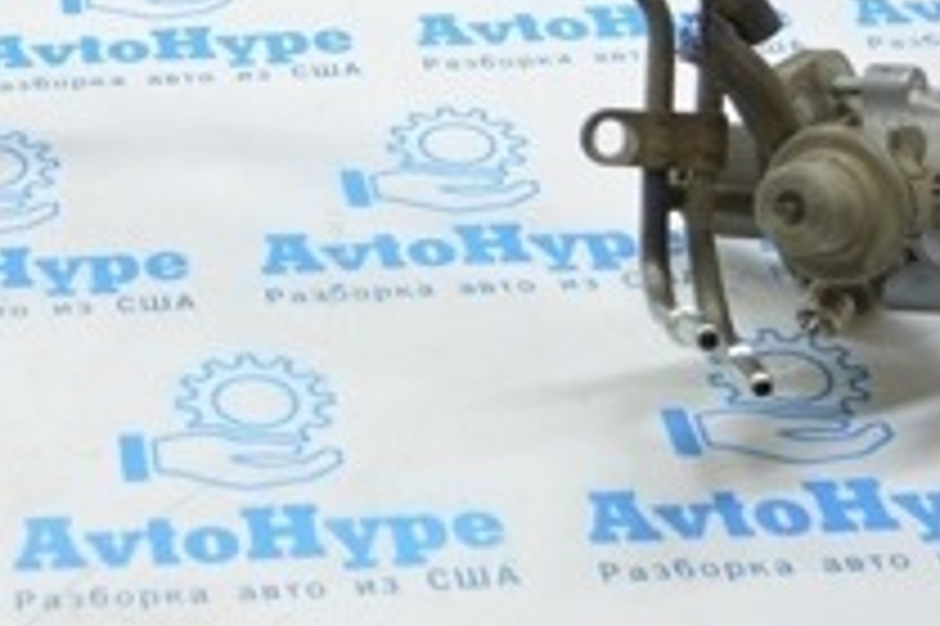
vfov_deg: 12.7
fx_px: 2753
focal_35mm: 106
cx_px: -144
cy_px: -110
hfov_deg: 18.5
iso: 400
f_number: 3.8
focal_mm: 23
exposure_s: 1/50
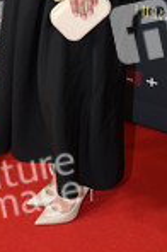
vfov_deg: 20.5
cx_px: 43
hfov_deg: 14.7
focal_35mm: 92
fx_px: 643
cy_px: -61
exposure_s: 1/160
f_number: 6.3
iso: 1250
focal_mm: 34
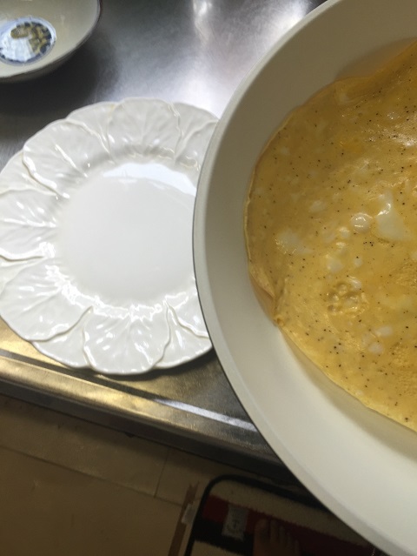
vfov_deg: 61.6
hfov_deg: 48.3
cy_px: 278
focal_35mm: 29
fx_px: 465
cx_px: 208
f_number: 2.2
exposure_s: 1/60
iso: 40
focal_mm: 4.15
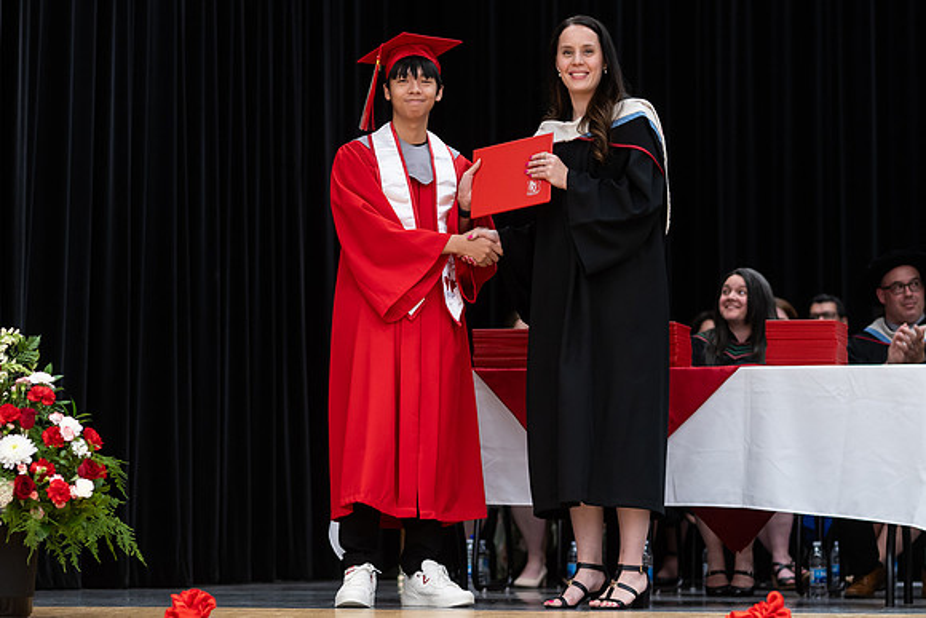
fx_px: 2880
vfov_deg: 12.2
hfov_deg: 18.3
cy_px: 296
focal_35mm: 112
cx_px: 463
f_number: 2.8
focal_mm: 85
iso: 1000
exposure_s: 1/200
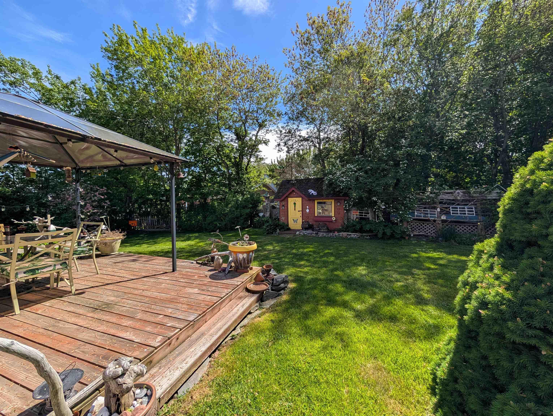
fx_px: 192
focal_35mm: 12
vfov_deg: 94.6
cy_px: 208
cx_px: 276
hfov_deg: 110.5
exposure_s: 1/2786
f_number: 1.7
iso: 55
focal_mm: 2.02
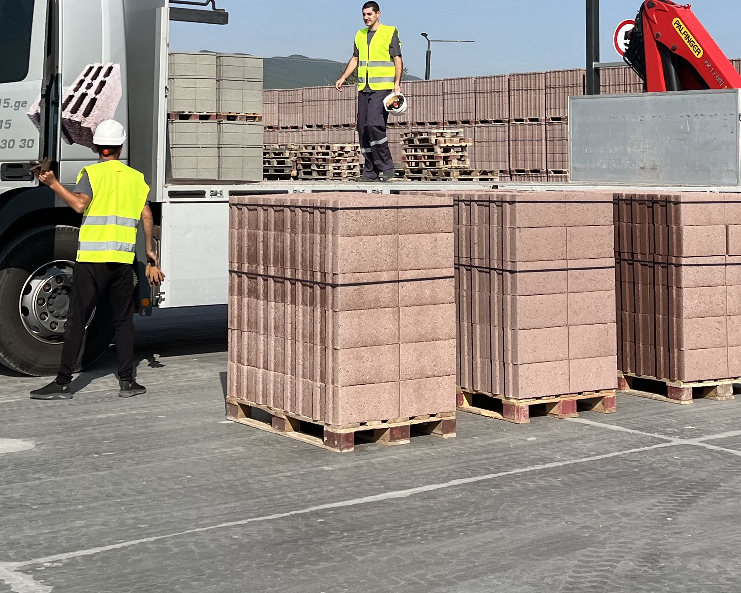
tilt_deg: +4.6
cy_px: 25
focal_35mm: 63
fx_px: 1382
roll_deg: -0.4
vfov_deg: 23.4
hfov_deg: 30.0
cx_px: 370
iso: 50
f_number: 1.5
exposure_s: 1/5882
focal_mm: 5.7
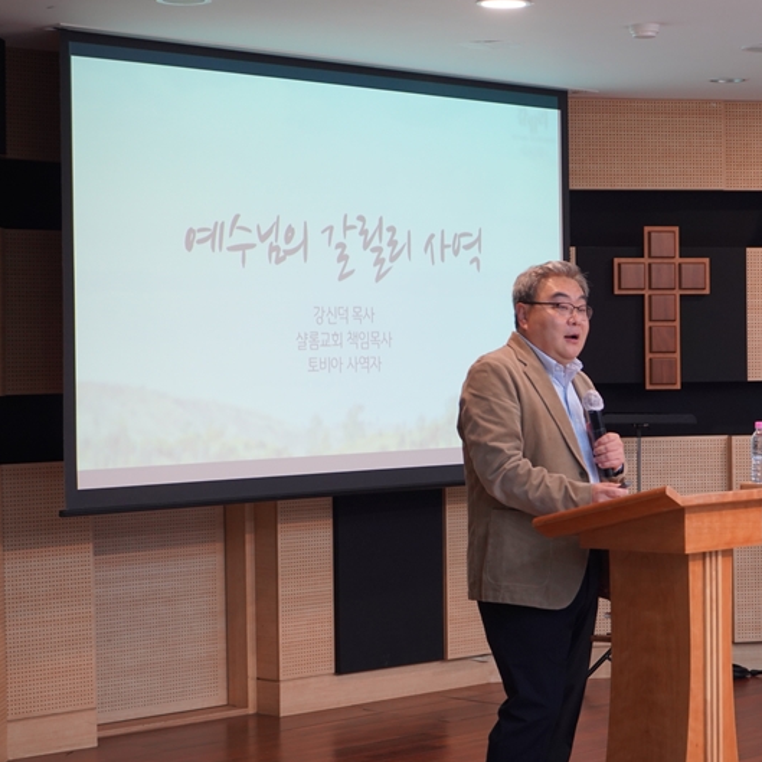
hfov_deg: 19.3
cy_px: 382
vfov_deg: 19.3
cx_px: 483
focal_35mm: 90
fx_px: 2241
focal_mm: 70
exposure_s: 1/160
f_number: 4
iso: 1250
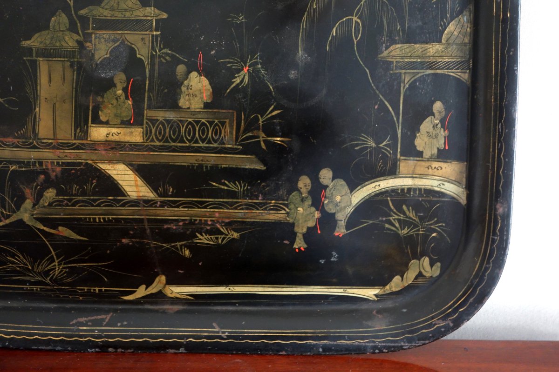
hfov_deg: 48.5
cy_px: 186
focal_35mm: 40
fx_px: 621
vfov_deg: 33.4
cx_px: 280
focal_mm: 14.75
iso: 800
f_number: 2.8
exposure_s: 1/15
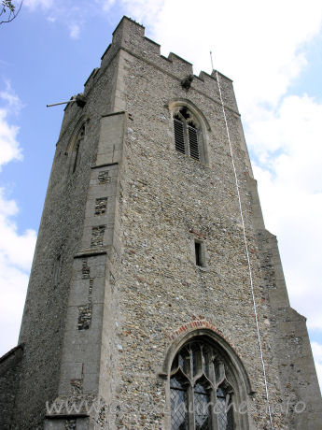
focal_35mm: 35
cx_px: 161
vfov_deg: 52.6
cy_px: 215
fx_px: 434
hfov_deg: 40.7
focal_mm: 8.9
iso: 50
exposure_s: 1/197
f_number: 6.3
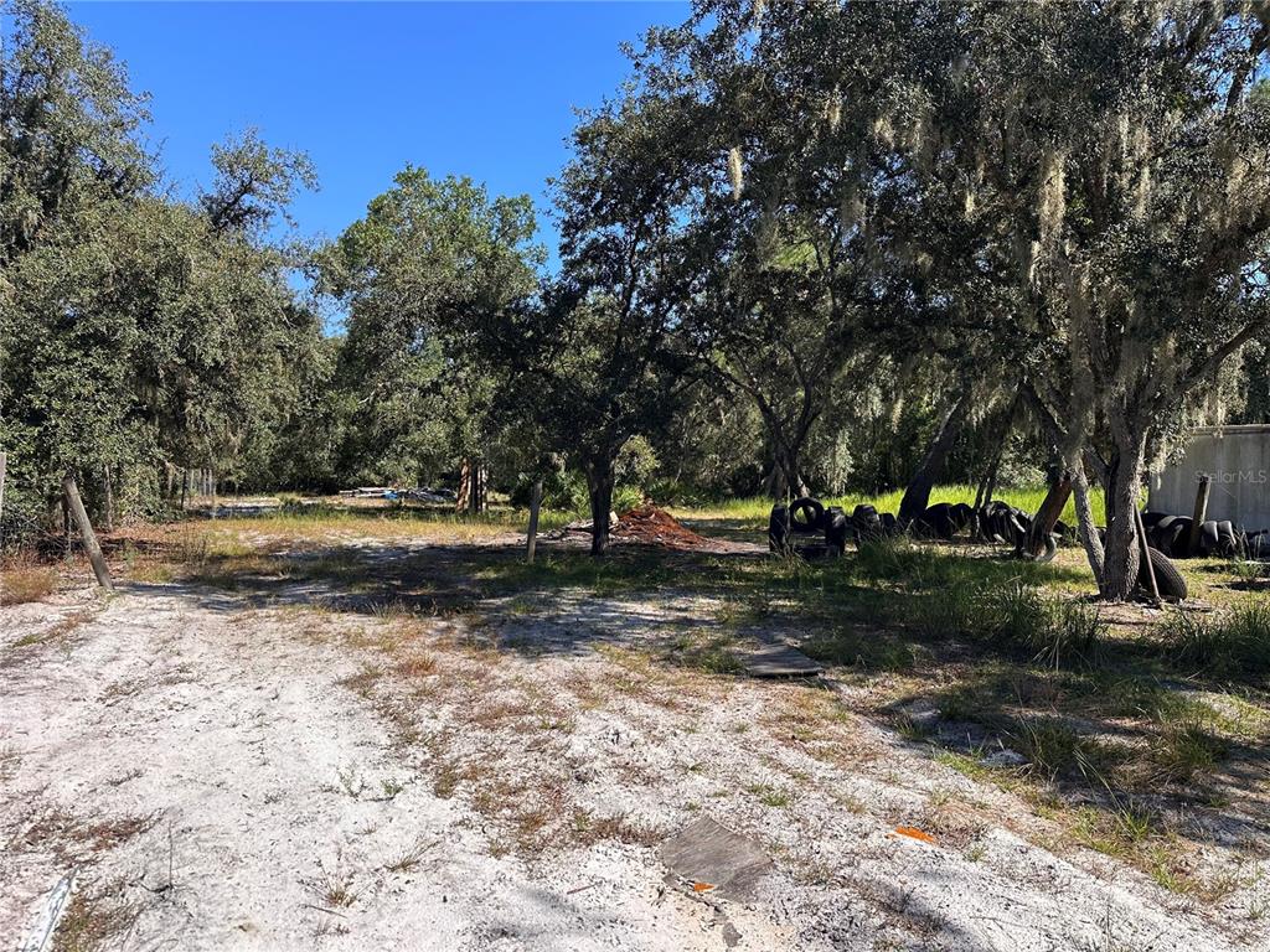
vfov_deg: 56.8
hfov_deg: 71.6
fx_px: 881
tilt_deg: +0.7
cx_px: 635
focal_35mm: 24
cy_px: 476
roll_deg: -1.1
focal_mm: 6.86
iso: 80
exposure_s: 1/2882
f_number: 1.78
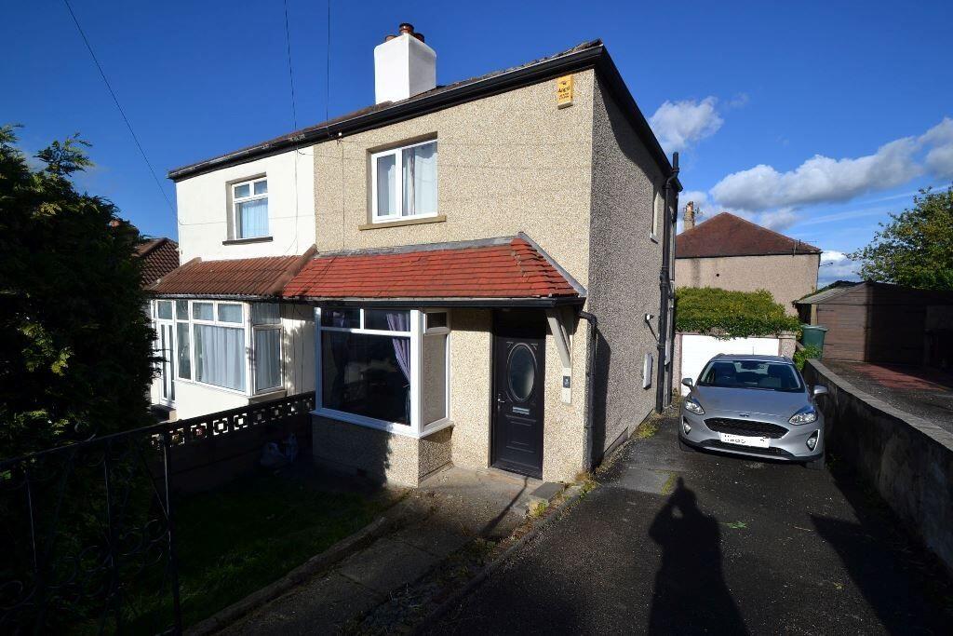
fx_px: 397
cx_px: 476
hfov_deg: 100.4
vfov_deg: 77.3
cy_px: 318
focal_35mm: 15
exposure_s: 1/250
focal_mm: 10
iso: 100
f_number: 8
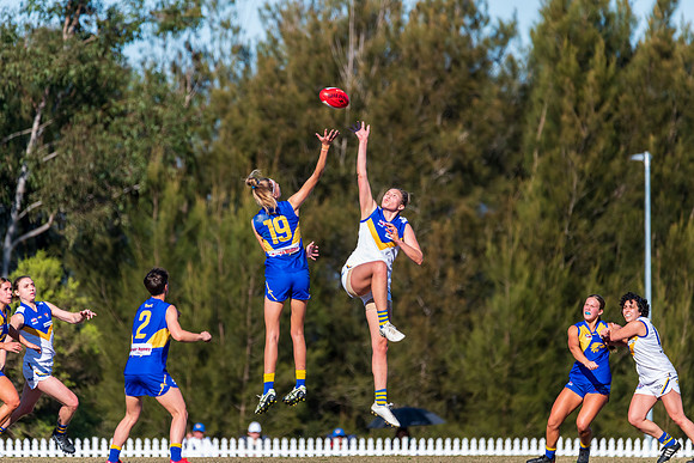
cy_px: 232
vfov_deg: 2.8
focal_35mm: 500
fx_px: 9641
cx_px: 347
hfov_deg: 4.1
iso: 800
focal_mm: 500
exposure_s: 1/2000
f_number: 7.1
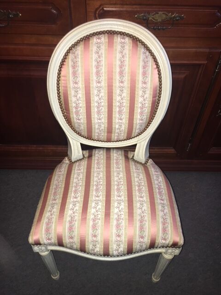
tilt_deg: -46.3
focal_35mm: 29
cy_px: 148
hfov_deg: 48.2
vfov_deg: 61.7
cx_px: 110
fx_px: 247
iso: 64
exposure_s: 1/17
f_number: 2.2
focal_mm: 4.15
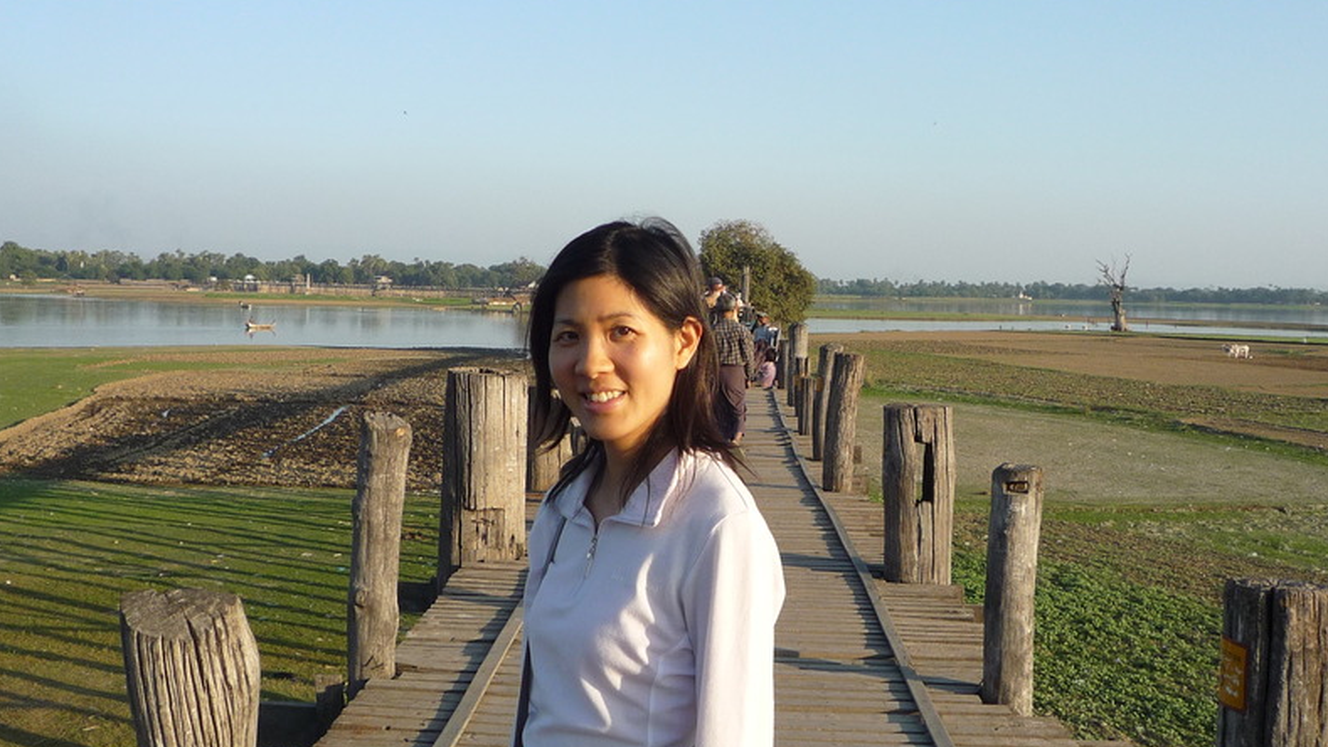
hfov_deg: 48.4
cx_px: 665
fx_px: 1479
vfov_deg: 28.3
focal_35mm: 42
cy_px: 345
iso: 100
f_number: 3.5
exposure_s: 1/500
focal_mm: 4.7
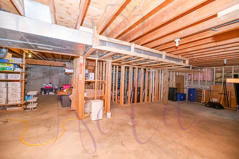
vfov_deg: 81.2
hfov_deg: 104.2
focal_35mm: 14
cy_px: 80
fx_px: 93
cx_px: 120
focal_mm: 14
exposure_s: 1/250
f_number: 4
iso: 800
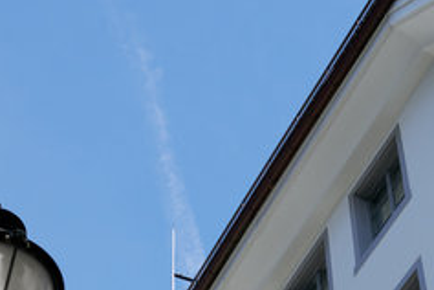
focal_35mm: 118
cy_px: 296
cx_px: 390
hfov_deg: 17.1
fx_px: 1422
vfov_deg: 11.5
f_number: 10
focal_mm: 35
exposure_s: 1/500
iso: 200
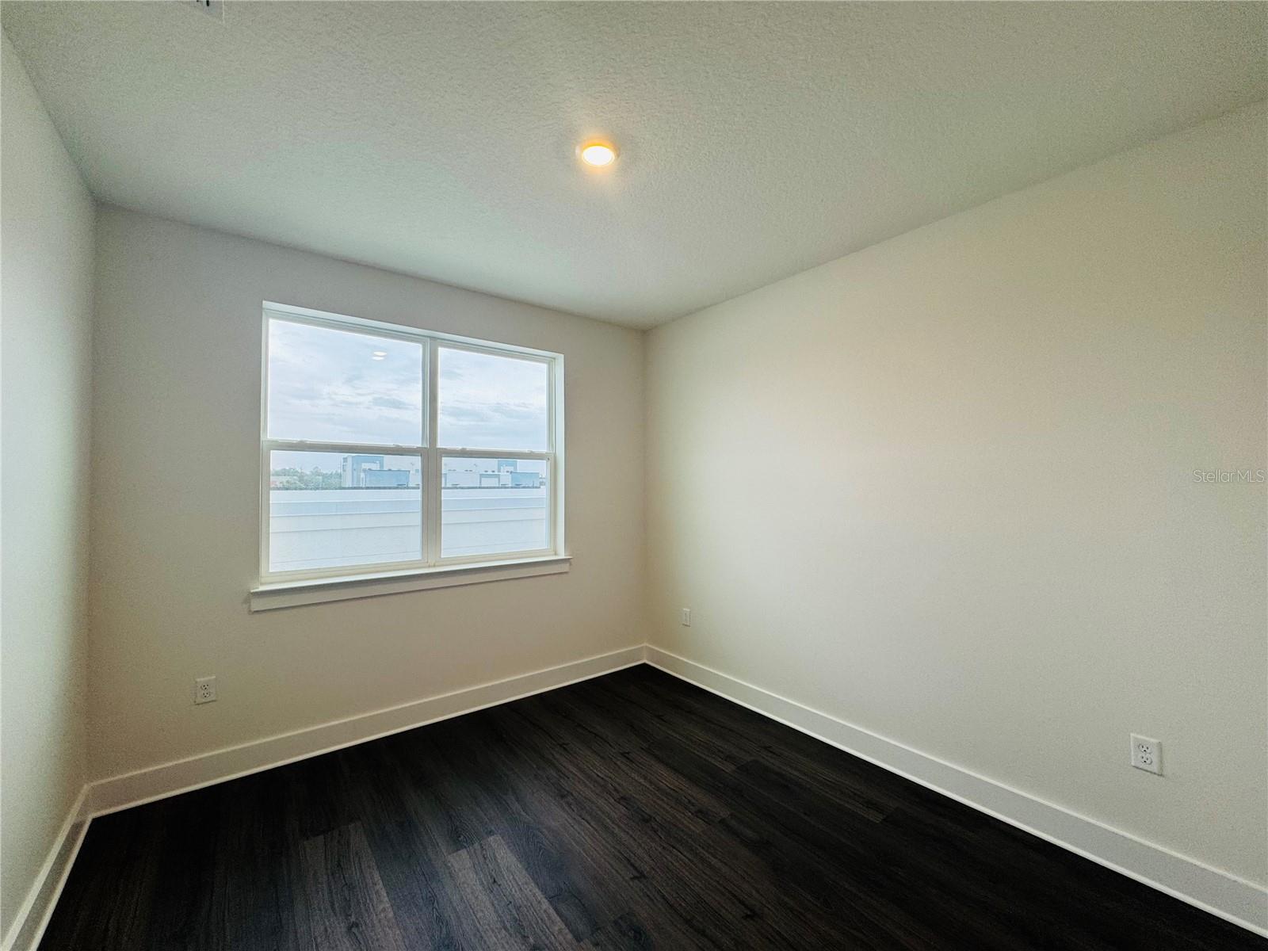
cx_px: 634
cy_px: 476
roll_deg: -0.2
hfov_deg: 102.1
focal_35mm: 14
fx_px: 513
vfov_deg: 85.7
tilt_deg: +1.0
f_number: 2.2
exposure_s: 1/120
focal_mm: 2.22
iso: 80
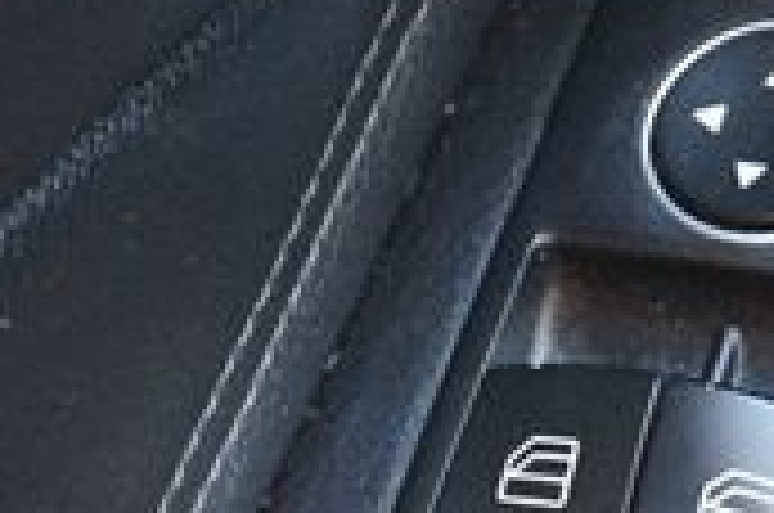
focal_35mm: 162
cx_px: 576
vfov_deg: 8.4
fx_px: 3474
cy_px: 464
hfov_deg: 12.7
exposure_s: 1/50
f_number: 4.5
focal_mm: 29
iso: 3200
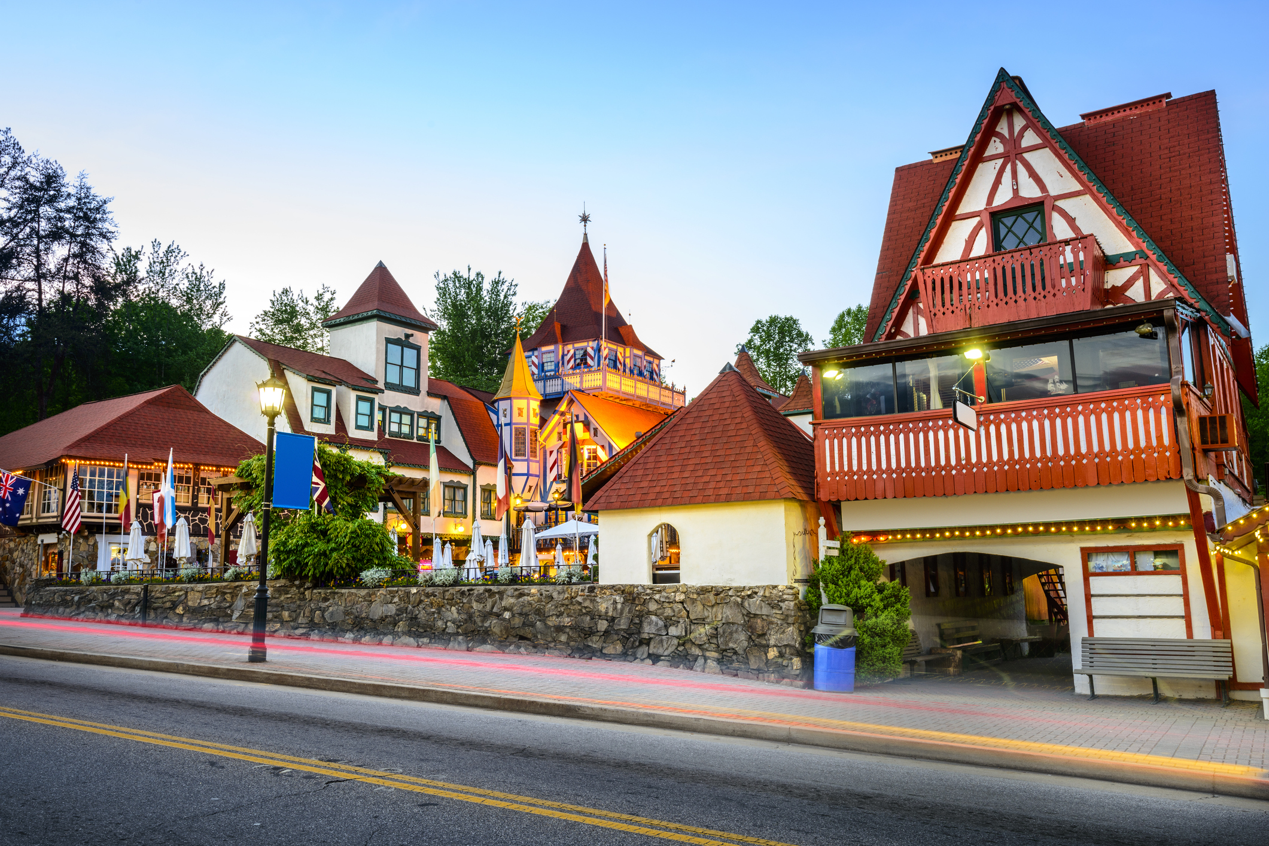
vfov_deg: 43.6
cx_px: 634
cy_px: 423
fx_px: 1057
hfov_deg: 61.9
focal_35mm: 30
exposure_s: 4
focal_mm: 30
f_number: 11
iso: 50
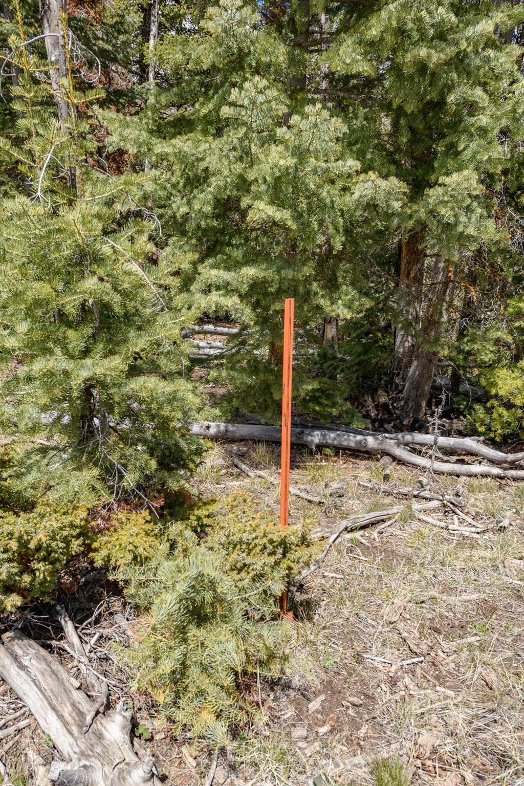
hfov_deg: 53.1
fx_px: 524
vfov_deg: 73.7
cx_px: 262
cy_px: 393
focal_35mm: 24
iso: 64
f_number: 8
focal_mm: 24
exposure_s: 1/100
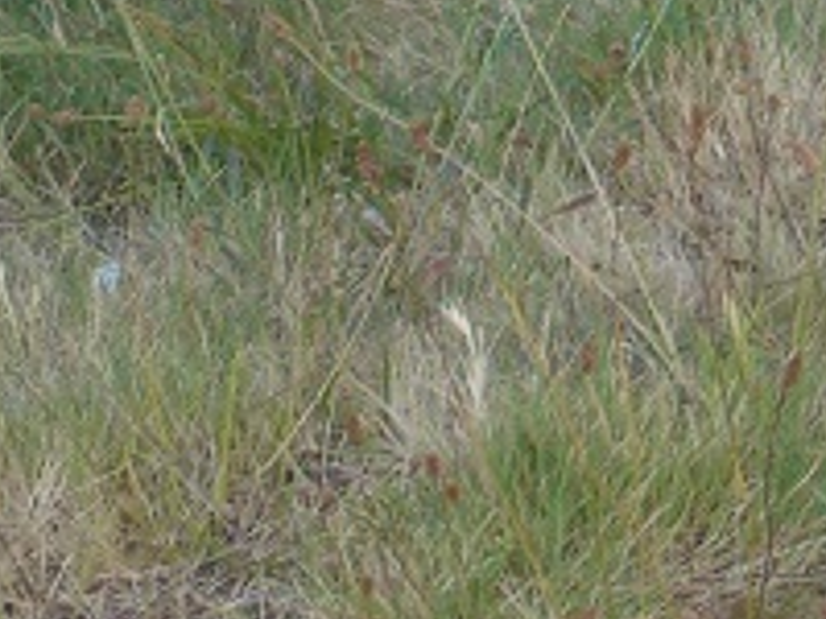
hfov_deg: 4.7
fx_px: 10046
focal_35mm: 421
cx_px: 1004
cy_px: -425
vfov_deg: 3.5
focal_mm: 17.4
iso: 80
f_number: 5
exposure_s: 1/25
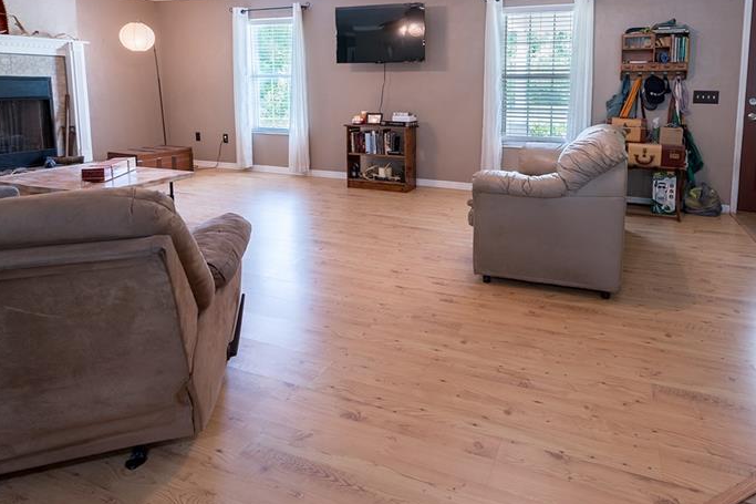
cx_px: 455
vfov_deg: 56.9
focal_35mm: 21
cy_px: 133
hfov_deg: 80.2
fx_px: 441
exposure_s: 1/15
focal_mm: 14
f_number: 8
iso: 200
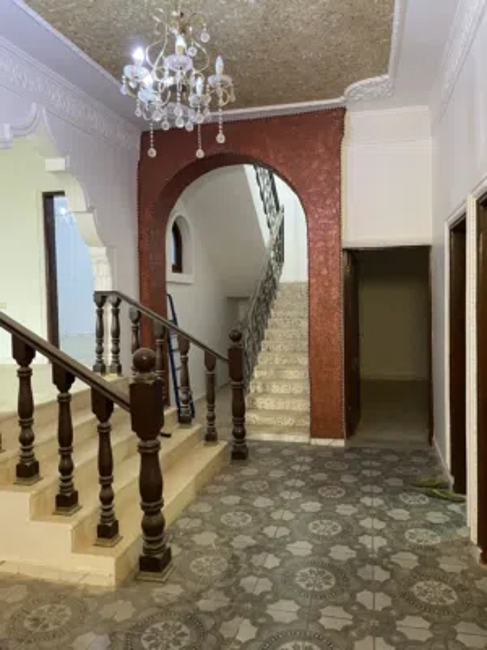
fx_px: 488
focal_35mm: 26
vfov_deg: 67.3
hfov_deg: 53.1
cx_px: 244
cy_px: 325
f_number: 1.6
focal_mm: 4.2
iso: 500
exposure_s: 1/50
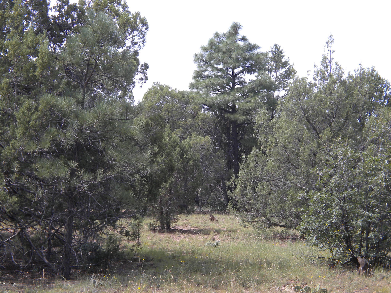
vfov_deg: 18.7
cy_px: 146
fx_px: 892
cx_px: 196
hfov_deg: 24.7
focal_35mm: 79
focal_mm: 14.3
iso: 80
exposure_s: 1/194
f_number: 5.1
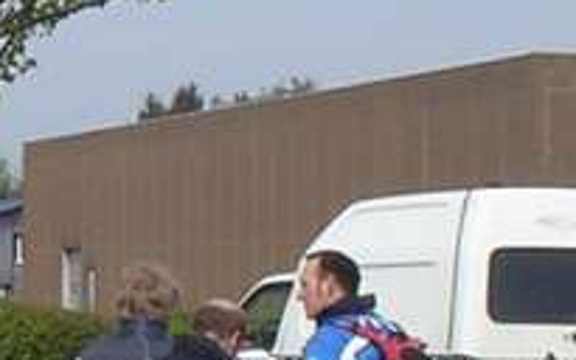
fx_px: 3845
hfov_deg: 8.4
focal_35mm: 245
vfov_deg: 5.3
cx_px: -188
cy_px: 380
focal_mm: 5.7
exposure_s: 1/160
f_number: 6.9
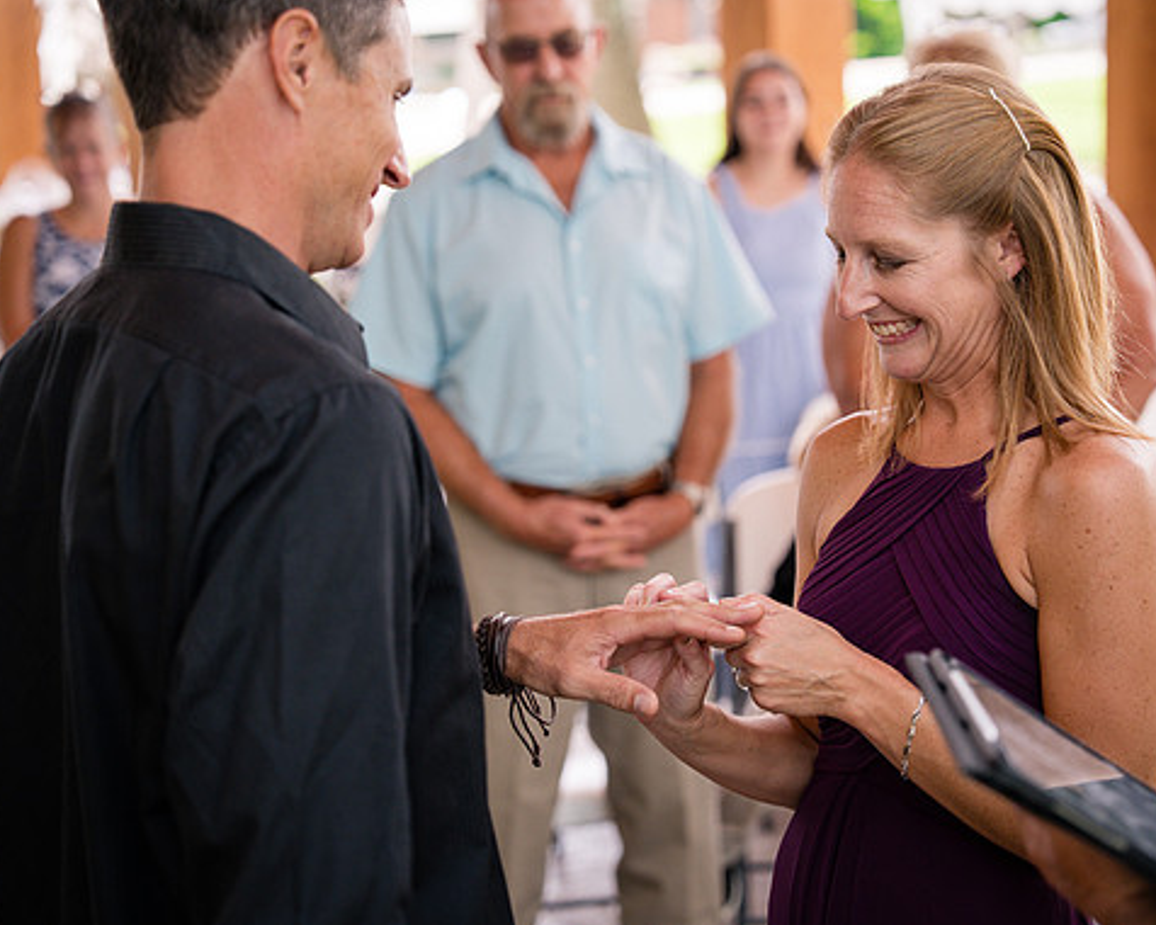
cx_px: 668
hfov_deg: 23.8
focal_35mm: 80
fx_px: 2738
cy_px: 460
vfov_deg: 19.2
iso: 400
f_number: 2.8
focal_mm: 70
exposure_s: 1/500
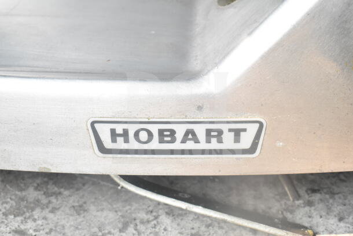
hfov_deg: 38.9
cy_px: 118
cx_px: 176
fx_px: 500
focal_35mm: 51
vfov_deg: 26.5
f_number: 9
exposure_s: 1/320
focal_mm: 34
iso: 1600
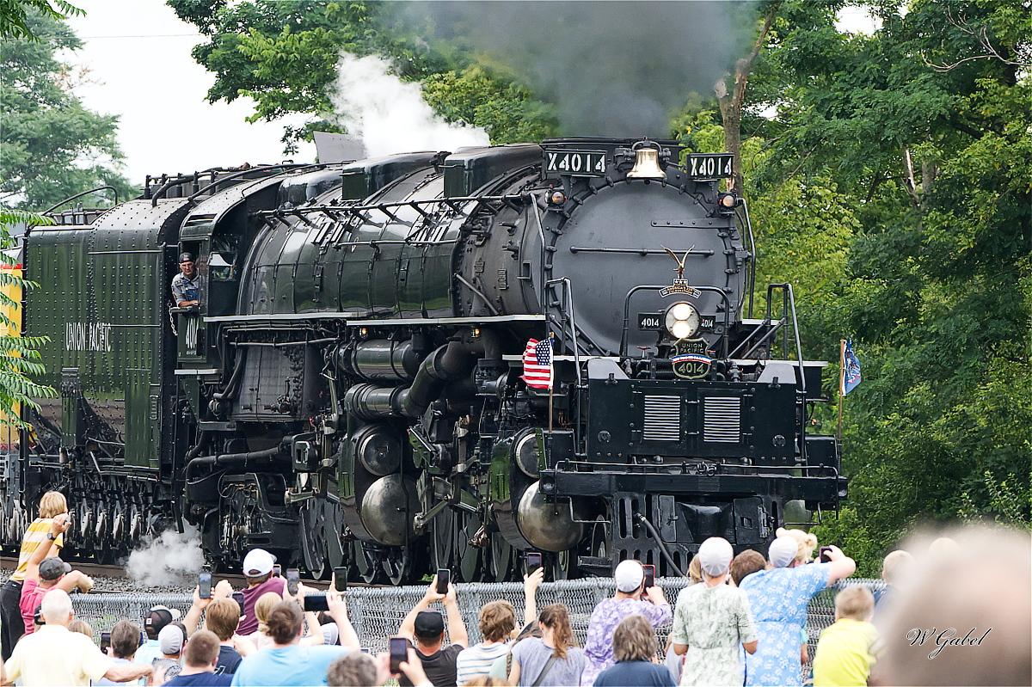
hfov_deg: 3.6
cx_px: 516
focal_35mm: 570
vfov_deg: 2.4
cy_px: 344
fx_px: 16332
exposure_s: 1/1250
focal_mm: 380
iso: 4000
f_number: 11
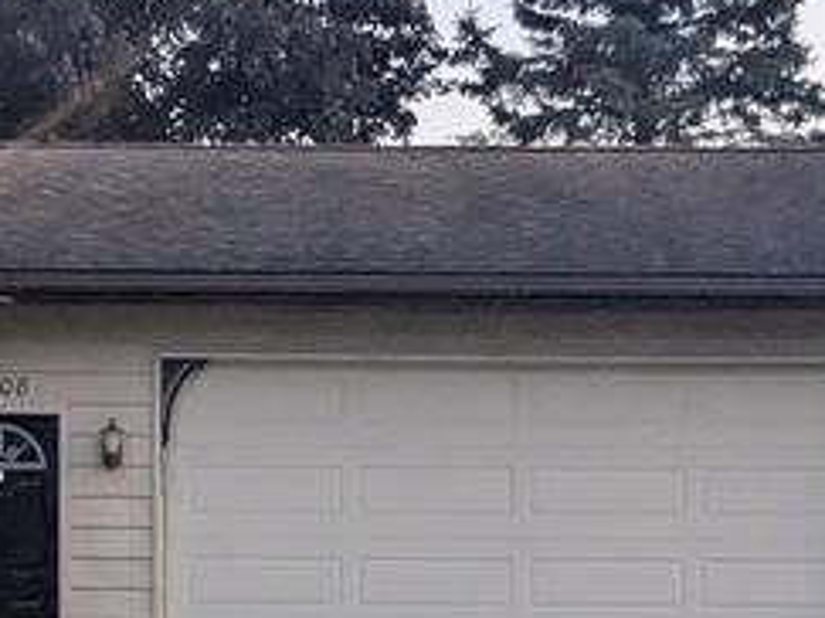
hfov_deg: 17.2
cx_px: 207
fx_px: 2716
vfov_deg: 12.7
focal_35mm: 114
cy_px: 713
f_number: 1.73
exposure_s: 1/120
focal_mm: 4.38
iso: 468
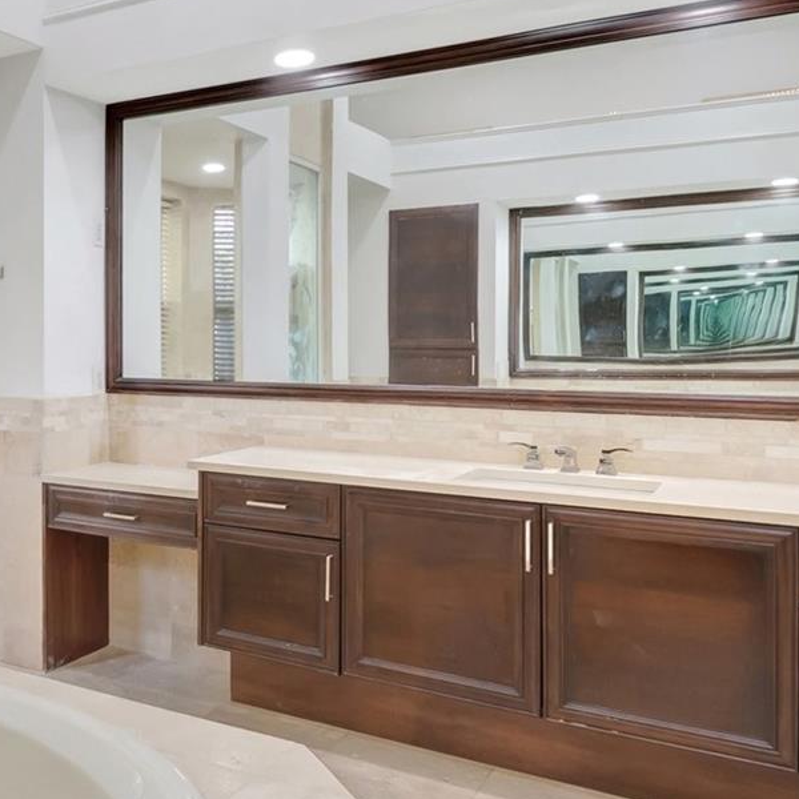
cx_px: 49
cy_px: 332
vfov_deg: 48.2
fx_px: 888
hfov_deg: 43.4
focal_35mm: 34
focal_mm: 10
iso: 640
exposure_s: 1/8
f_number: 8
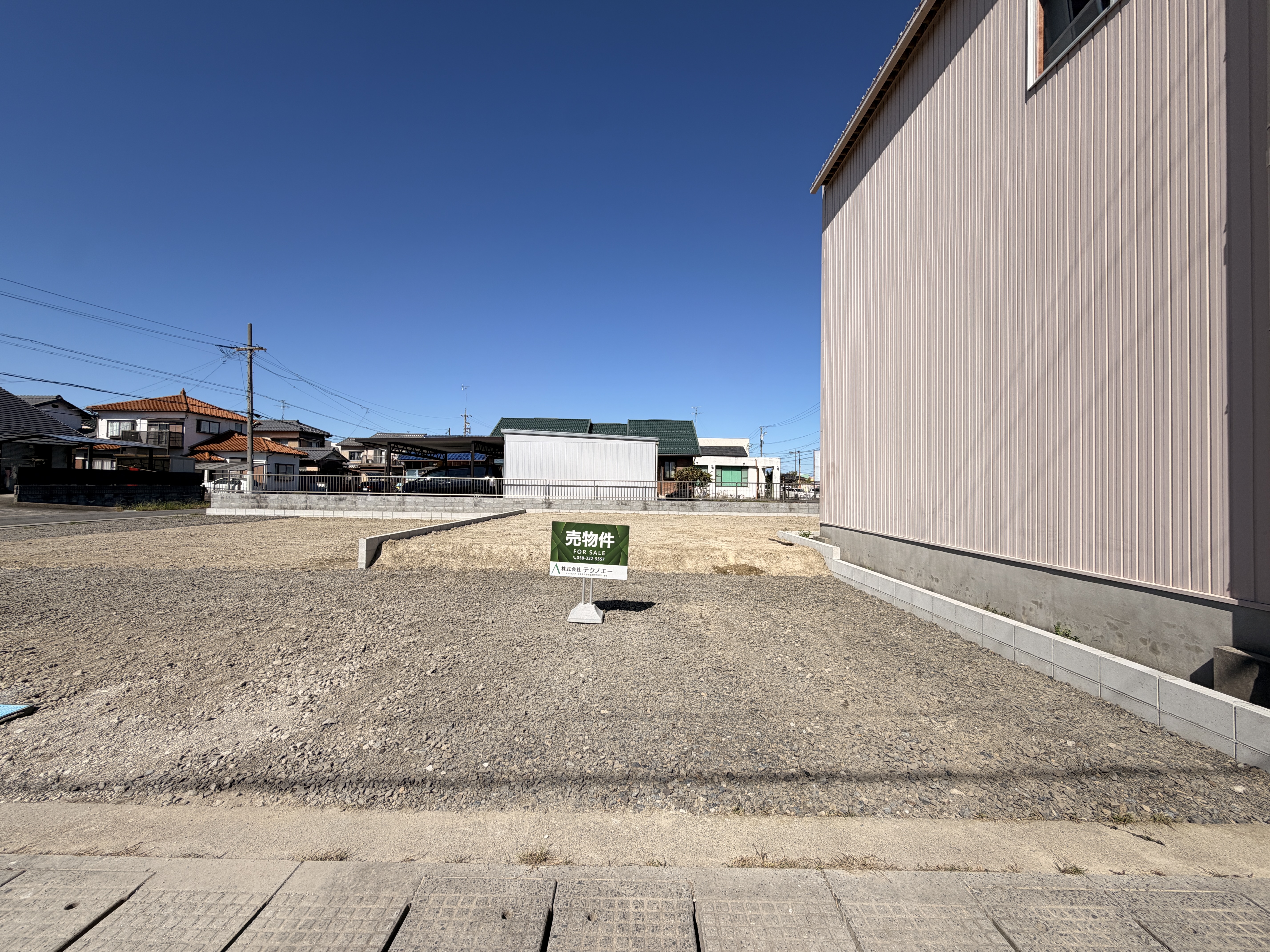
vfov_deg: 85.7
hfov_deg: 102.1
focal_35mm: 14
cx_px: 635
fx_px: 514
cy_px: 476
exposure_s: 1/1368
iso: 20
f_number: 2.2
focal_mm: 2.22
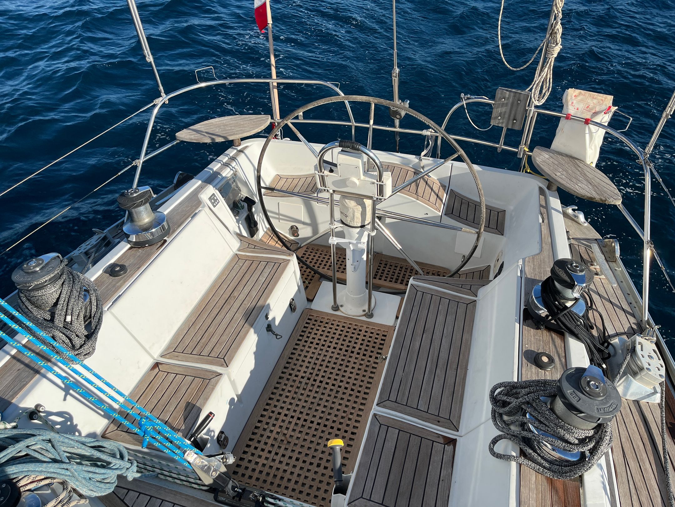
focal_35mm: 26
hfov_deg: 67.3
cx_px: 338
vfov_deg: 53.1
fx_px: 507
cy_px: 254
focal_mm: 5.1
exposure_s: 1/4016
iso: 50
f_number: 1.6
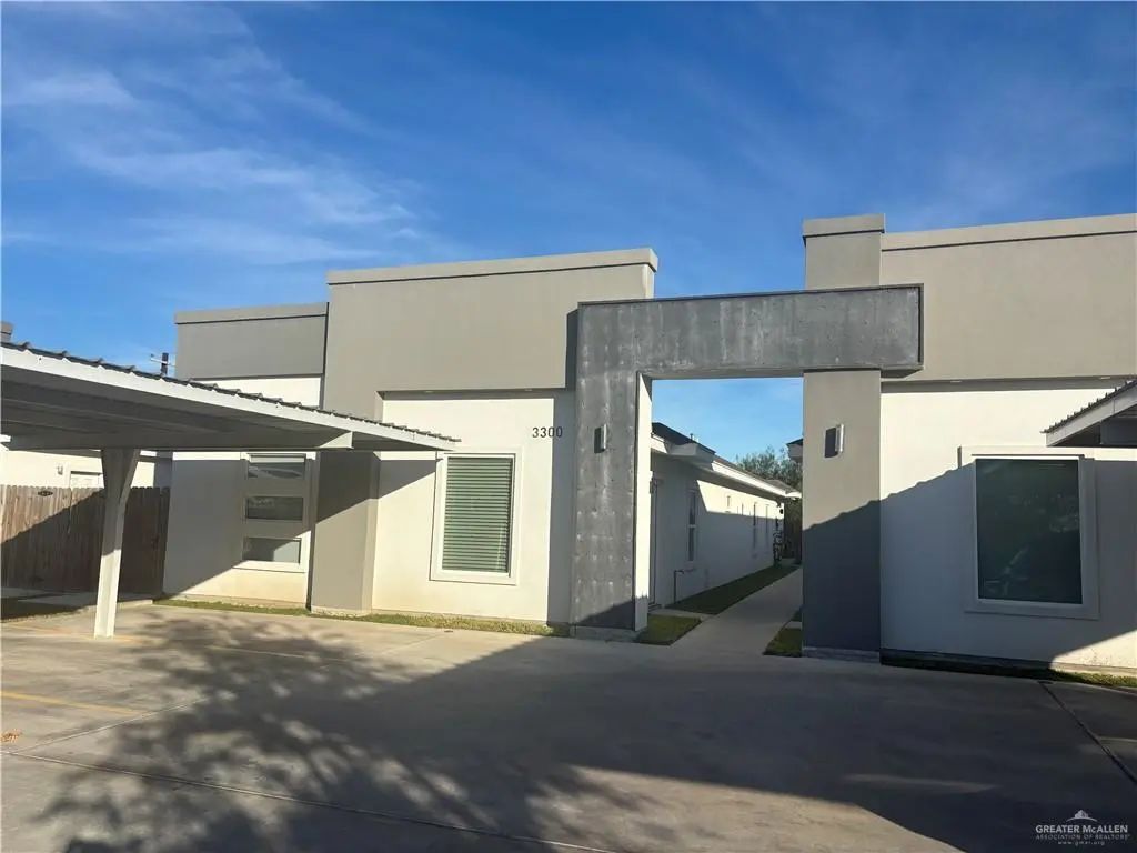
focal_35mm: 26
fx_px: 854
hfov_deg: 67.3
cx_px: 568
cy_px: 426
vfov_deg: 53.1
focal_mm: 5.96
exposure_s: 1/4630
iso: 50
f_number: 1.6
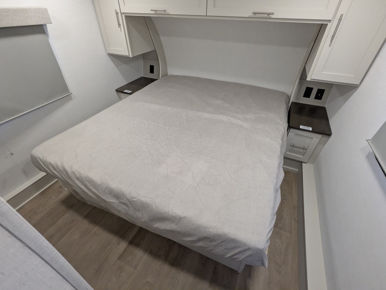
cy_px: 145
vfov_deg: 78.2
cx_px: 193
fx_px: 179
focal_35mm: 16
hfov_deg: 94.4
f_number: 2.2
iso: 546
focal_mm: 2.35
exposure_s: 1/93.1
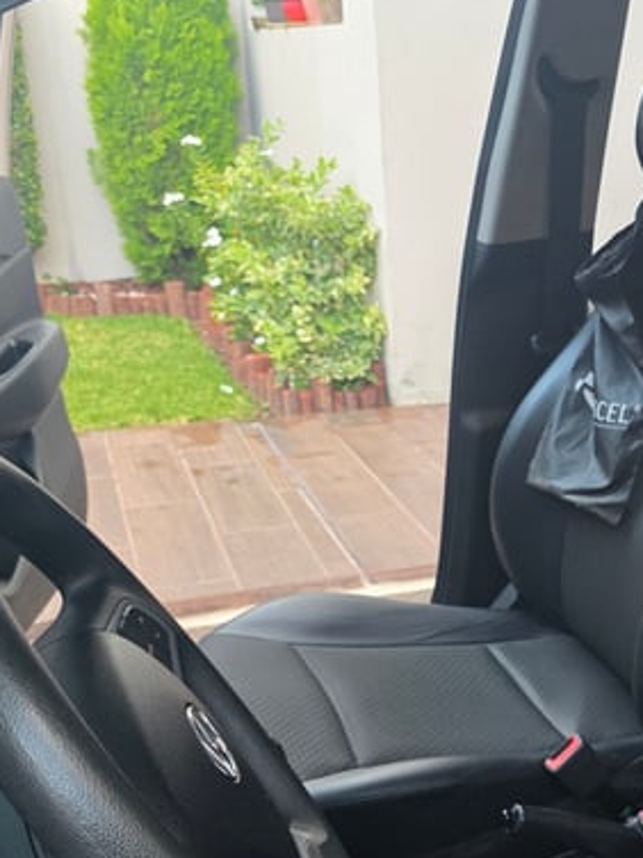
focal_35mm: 47
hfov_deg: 29.0
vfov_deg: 40.1
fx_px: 1164
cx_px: 634
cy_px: 550
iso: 320
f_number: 1.7
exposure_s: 1/120
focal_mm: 6.3
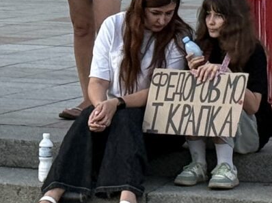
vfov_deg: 4.8
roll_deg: -1.0
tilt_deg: +0.7
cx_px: 108
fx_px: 2427
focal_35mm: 309
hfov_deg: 6.4
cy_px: -86
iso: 125
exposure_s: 1/60
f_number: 1.78
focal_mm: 6.76
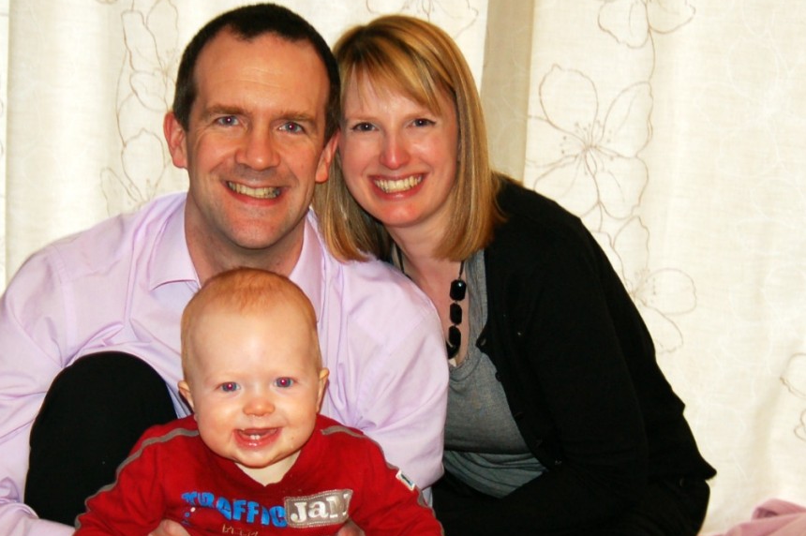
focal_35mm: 50
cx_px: 330
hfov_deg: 39.5
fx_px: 1119
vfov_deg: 26.9
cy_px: 297
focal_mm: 28
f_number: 3.3
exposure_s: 1/60
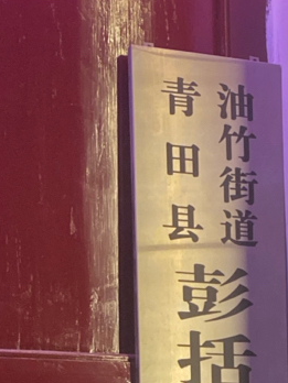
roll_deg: +1.3
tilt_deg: +4.2
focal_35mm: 112
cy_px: 489
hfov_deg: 13.2
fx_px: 1242
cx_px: 186
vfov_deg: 16.6
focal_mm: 4.25
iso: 250
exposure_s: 1/50
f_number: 1.8
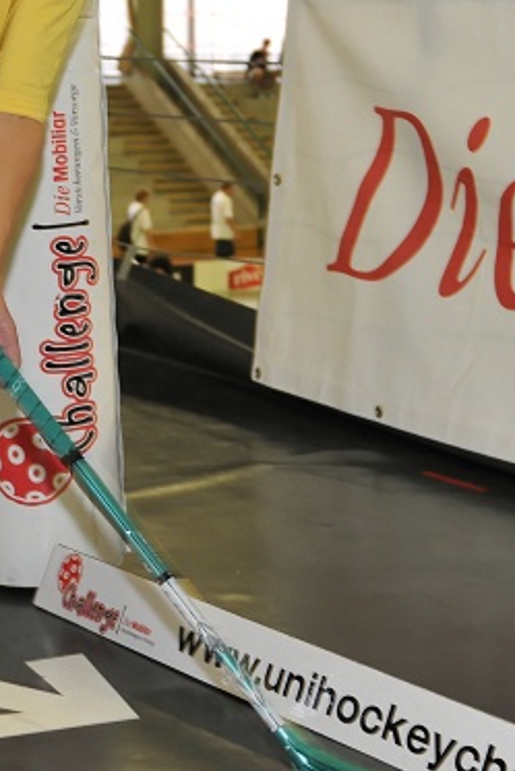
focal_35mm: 87
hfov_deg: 15.7
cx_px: 351
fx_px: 1865
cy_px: 248
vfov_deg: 23.3
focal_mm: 24
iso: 400
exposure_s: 1/100
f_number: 2.8
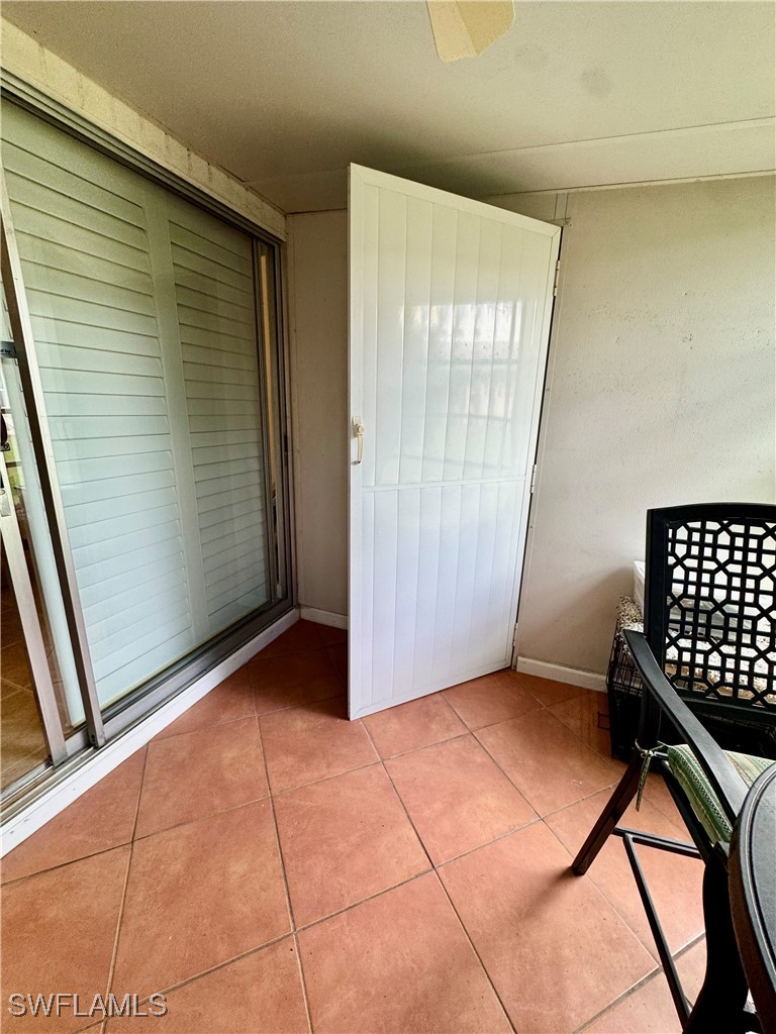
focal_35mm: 14
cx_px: 388
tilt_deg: -12.2
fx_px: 418
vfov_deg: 102.1
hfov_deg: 85.7
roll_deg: -1.2
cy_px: 517
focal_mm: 2.22
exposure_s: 1/120
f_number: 2.2
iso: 100
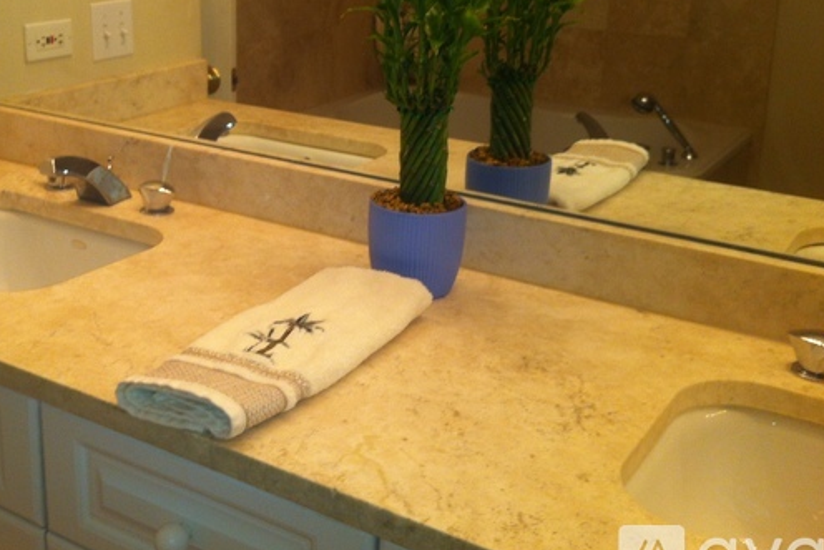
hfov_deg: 40.2
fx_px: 1122
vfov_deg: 27.3
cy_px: 176
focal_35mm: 49
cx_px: 331
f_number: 2.8
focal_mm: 3.85
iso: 80
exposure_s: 1/21
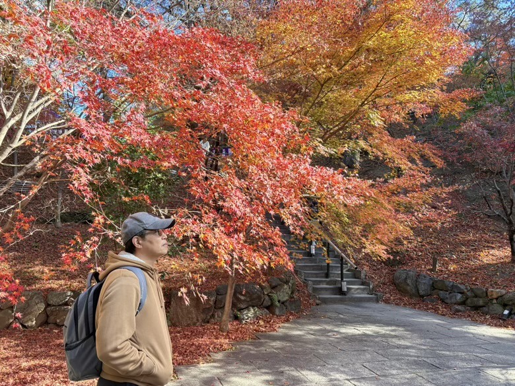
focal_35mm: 26
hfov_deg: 67.3
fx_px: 387
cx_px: 258
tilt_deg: +8.4
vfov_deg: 53.1
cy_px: 193
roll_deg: -1.2
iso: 64
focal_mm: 5.96
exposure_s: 1/271
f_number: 1.6
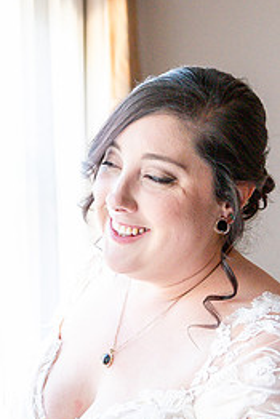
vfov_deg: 28.1
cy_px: 214
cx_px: -31
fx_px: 839
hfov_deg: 18.2
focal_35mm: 72
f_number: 2.8
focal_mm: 28
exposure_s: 1/250
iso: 1600
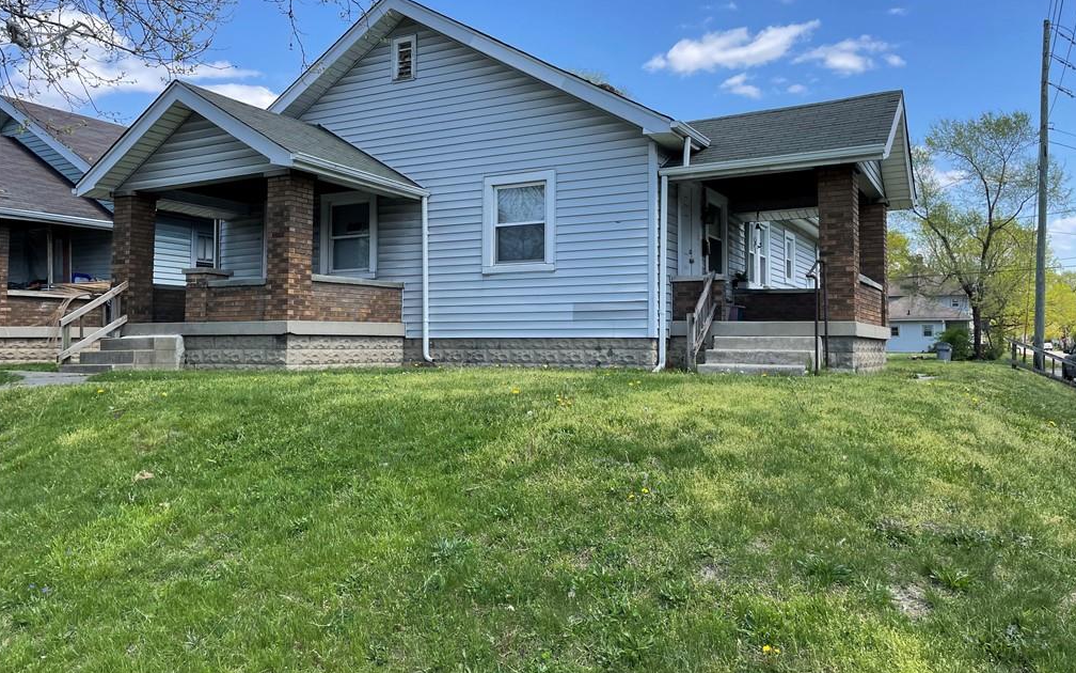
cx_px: 541
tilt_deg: +5.5
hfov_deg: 66.5
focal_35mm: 28
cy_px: 308
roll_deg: +2.2
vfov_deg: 44.5
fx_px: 821
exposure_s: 1/1642
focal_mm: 4.2
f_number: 1.6
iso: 32
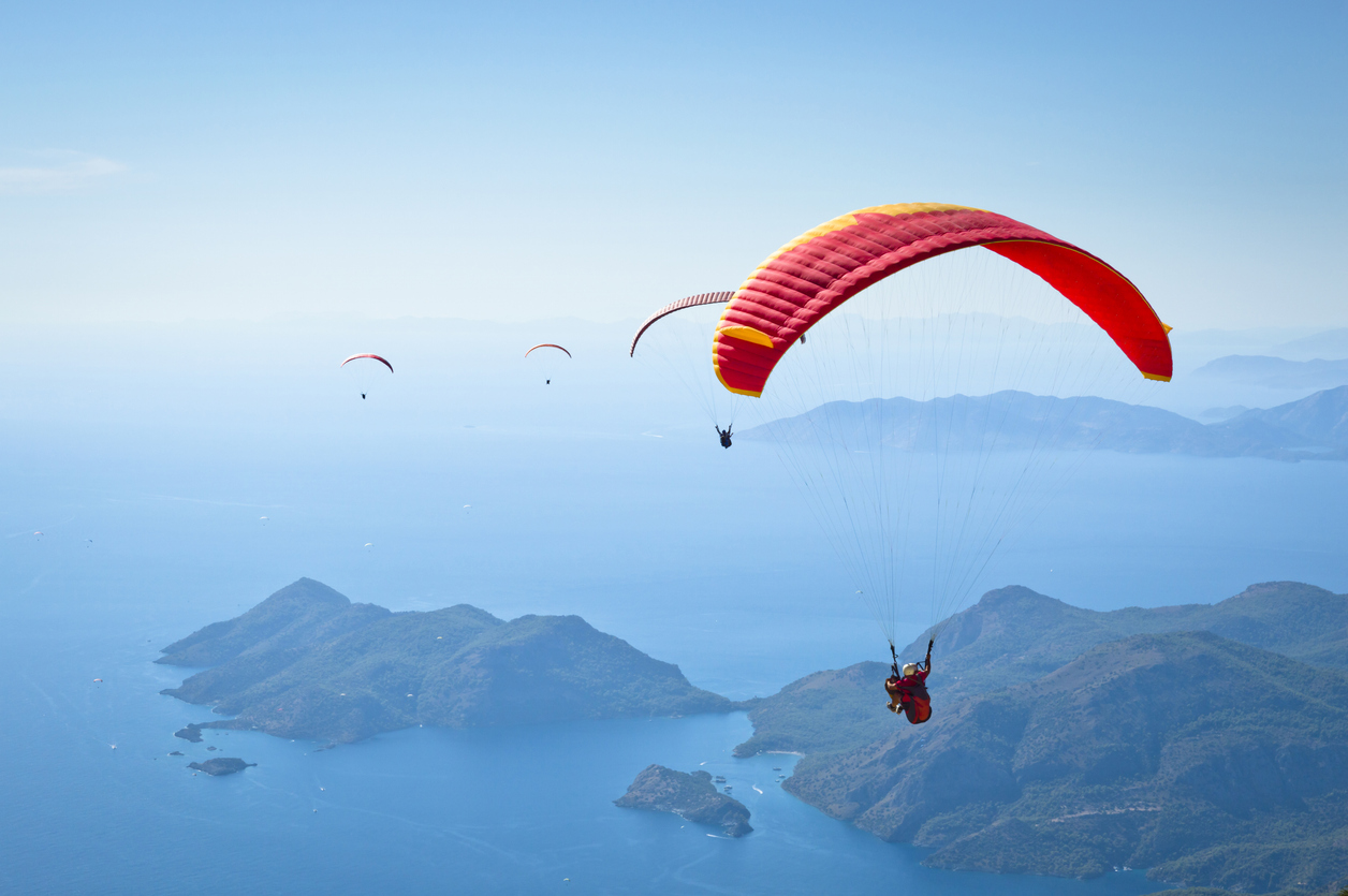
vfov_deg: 18.1
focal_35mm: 75
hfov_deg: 27.0
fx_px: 2806
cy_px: 448
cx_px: 674
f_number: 10
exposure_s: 1/800
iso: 100
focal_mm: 50
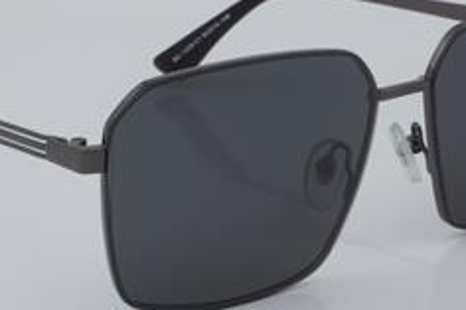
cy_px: 132
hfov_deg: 16.1
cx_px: 219
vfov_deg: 10.8
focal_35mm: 127
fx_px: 1643
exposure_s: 1/4
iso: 100
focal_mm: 50
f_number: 32
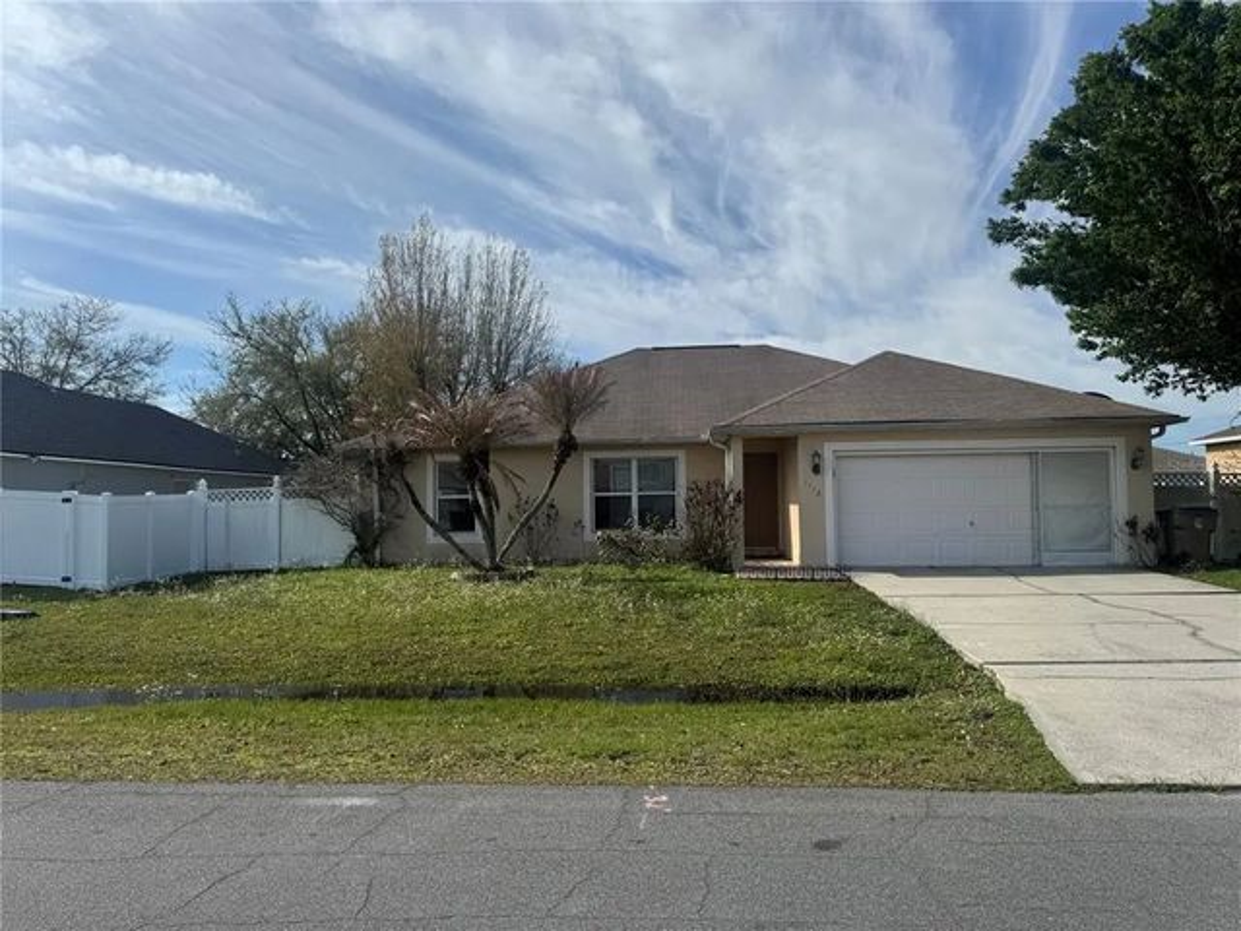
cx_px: 620
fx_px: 860
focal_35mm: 24
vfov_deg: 56.8
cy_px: 466
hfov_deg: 71.6
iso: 80
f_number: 1.78
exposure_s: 1/6410
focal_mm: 6.76
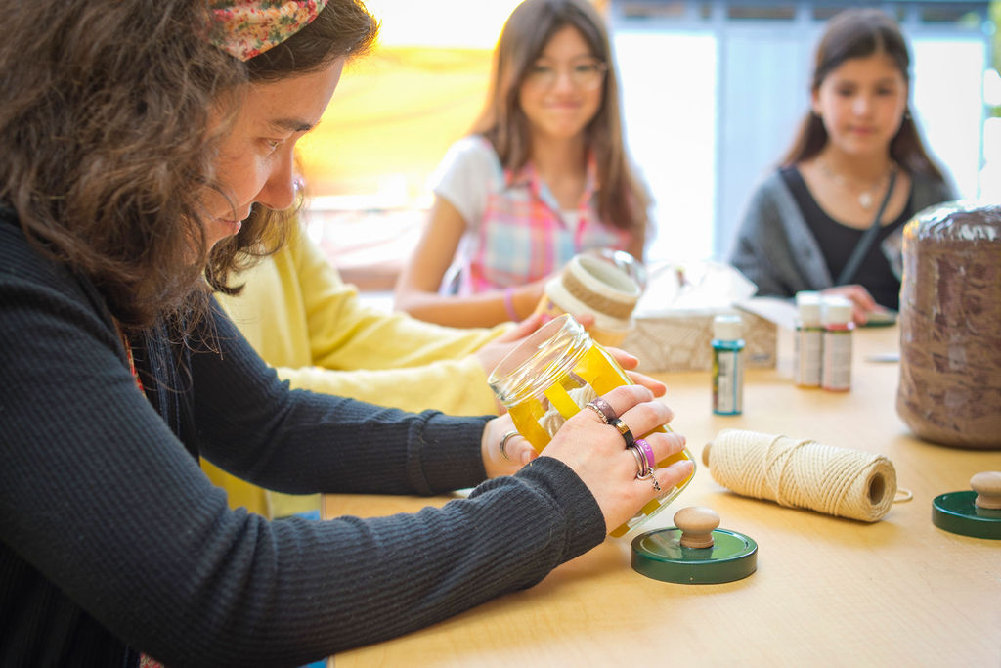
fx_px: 973
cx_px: 500
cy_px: 334
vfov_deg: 37.9
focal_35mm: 35
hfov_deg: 54.4
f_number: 4
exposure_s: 1/125
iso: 250
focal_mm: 35
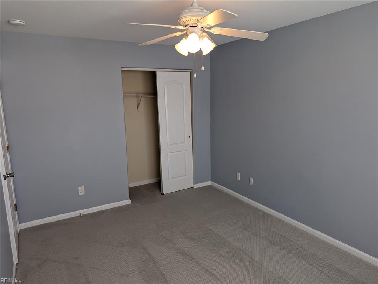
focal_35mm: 24
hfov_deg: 71.5
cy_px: 142
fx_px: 262
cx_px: 189
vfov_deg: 56.9
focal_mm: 6.81
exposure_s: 1/40
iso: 44
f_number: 1.85
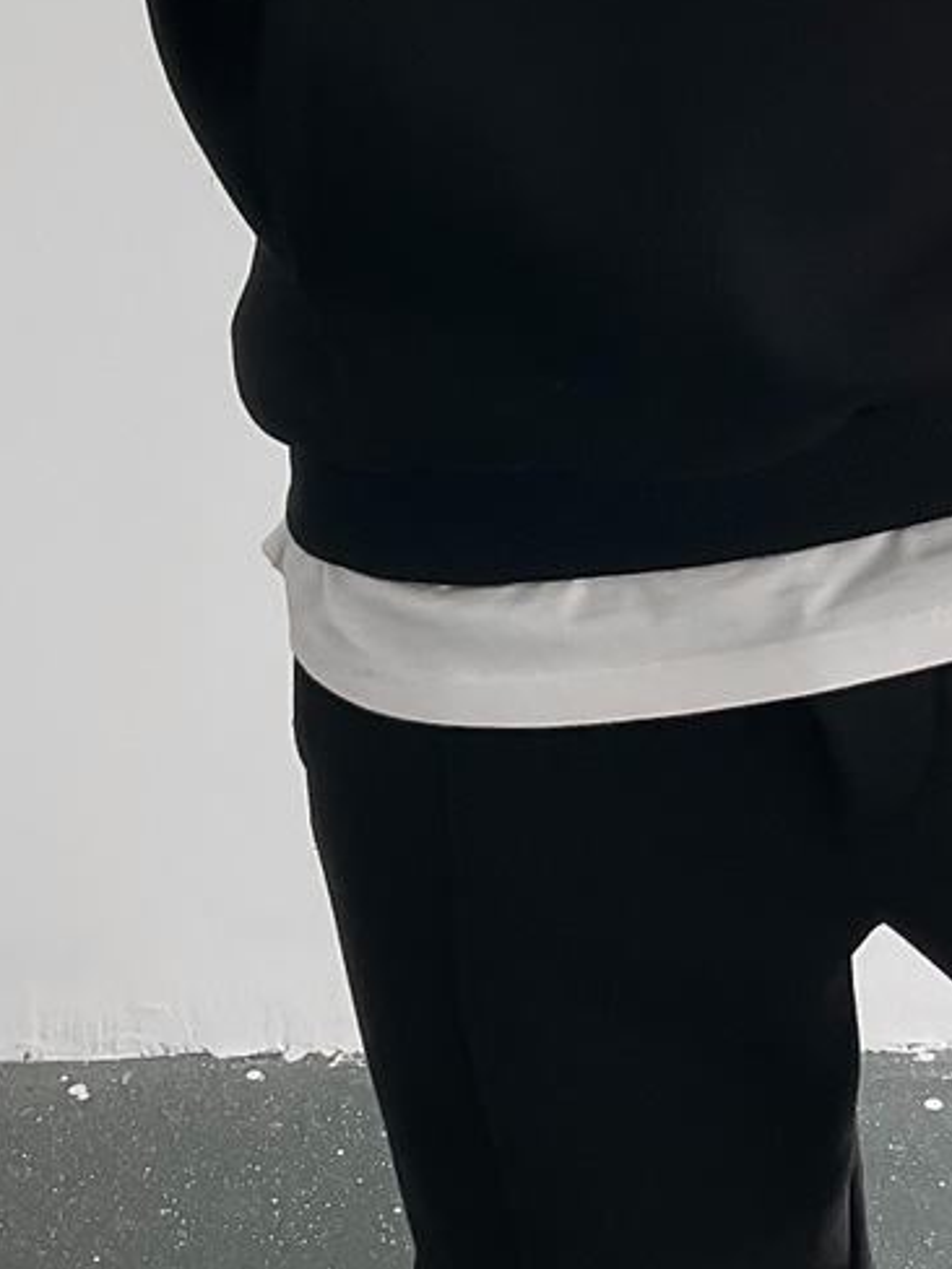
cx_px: 744
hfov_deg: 15.5
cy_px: 356
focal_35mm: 95
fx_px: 3484
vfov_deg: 20.5
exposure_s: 1/125
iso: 16
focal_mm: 3
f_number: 1.8
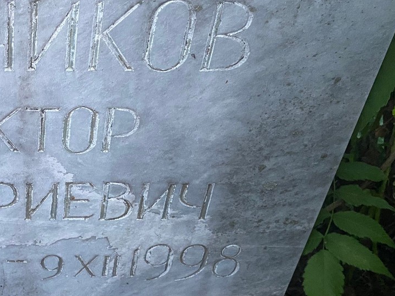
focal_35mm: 52
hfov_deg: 34.7
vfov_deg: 28.0
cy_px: 146
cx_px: 40
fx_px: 593
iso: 640
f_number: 1.8
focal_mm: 4.25
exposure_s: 1/32
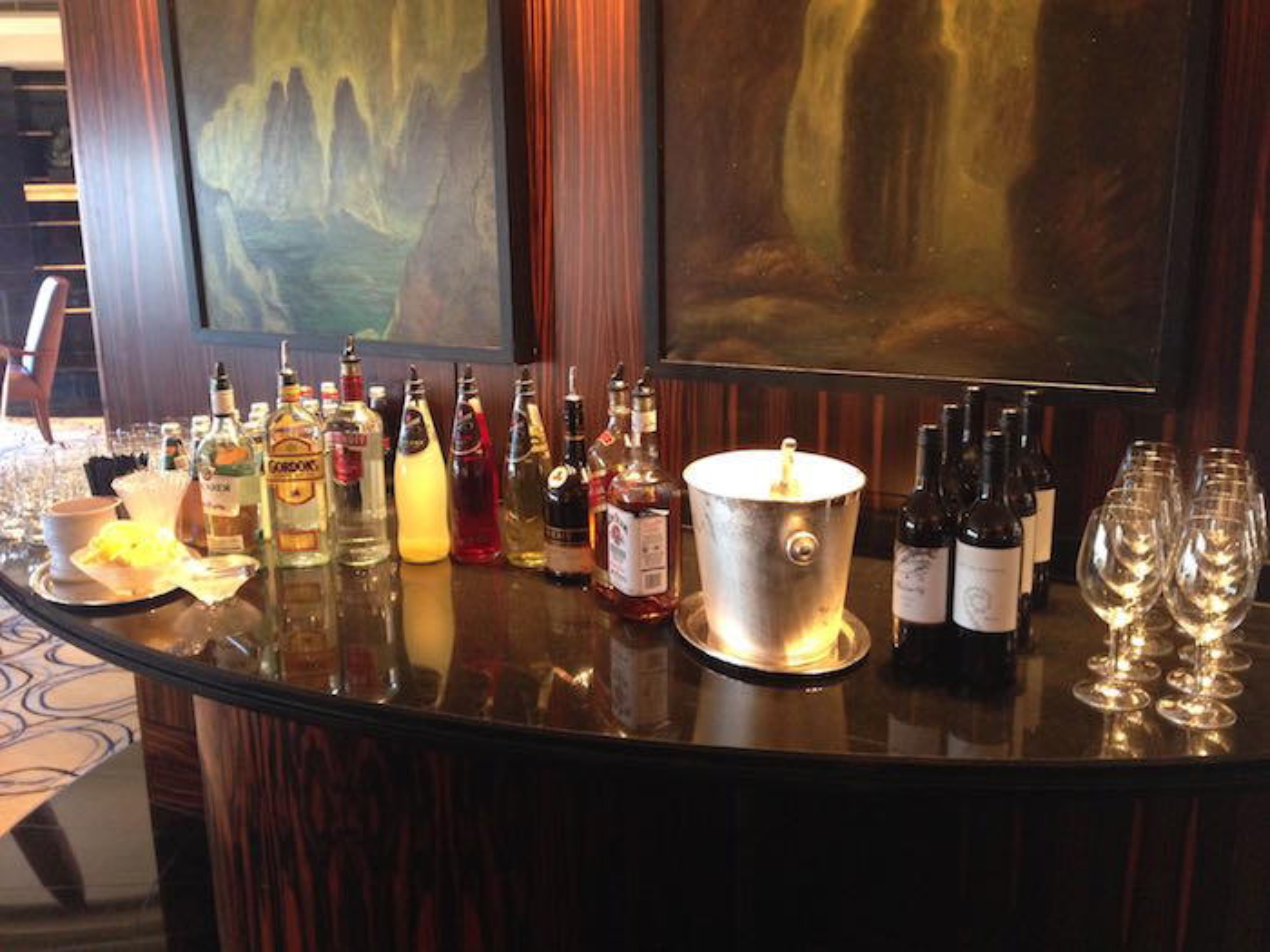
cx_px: 635
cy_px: 476
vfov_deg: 42.9
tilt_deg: -13.4
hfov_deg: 55.4
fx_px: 1211
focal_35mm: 33
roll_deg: +1.1
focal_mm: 4.12
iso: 200
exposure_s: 1/20
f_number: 2.4
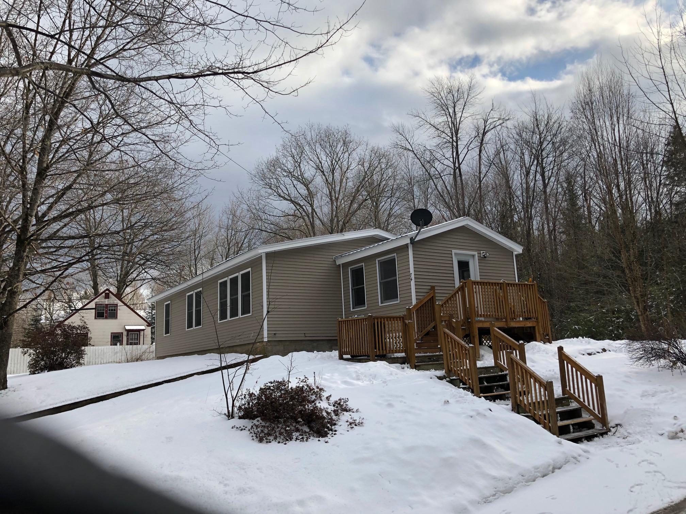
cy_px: 257
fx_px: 555
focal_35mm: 28
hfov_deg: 63.4
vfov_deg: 49.7
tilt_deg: +10.7
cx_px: 343
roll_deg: +3.0
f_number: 1.8
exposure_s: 1/1499
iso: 20
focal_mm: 3.99
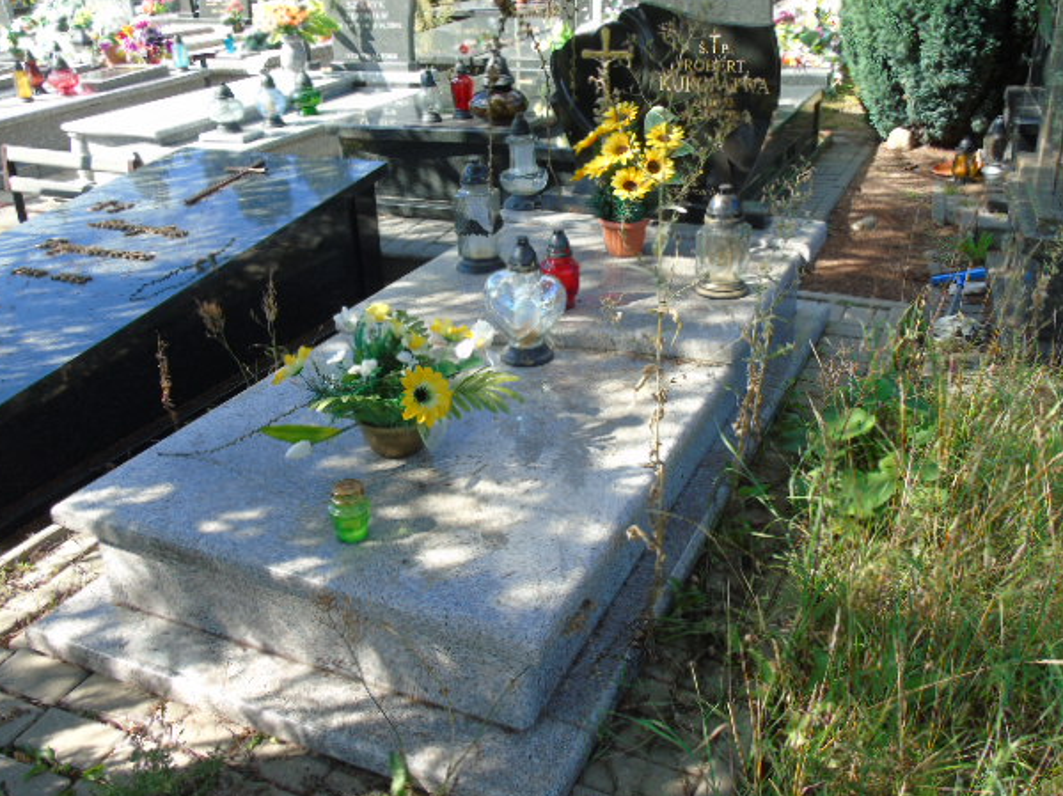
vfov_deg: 45.4
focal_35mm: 31
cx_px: 541
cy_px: 379
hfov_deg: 58.4
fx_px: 952
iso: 80
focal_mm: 5.2
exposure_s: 1/160
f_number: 3.6
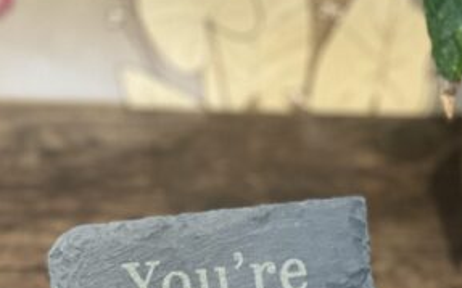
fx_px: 1611
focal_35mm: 128
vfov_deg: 9.9
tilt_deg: -40.6
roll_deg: +0.8
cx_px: 298
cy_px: 437
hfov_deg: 16.3
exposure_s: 1/33
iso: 320
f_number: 2
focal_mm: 6
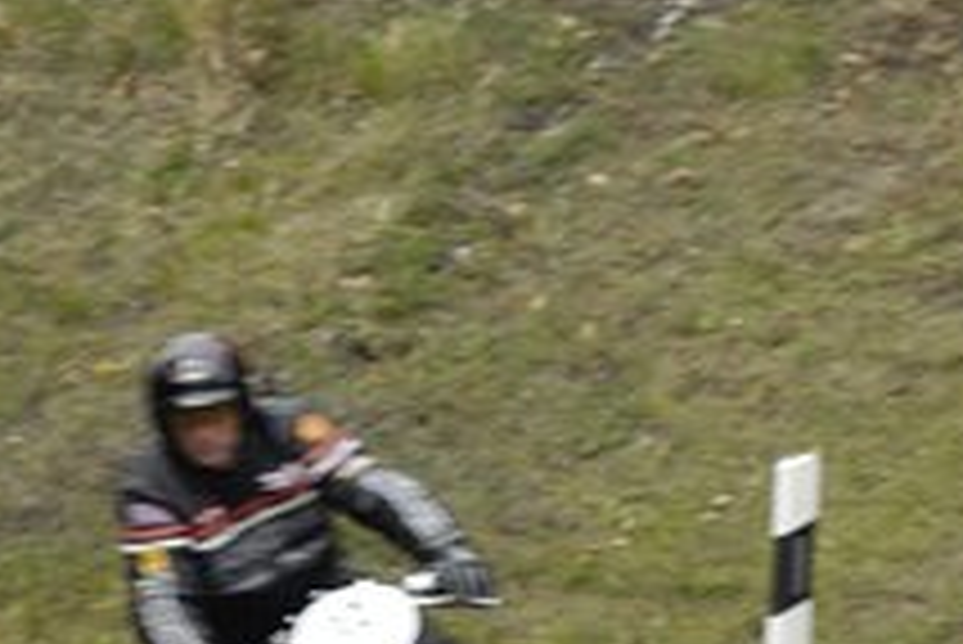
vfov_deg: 2.7
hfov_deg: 4.1
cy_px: 741
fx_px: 13517
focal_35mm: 505
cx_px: 50
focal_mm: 116
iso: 200
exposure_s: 1/160
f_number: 8
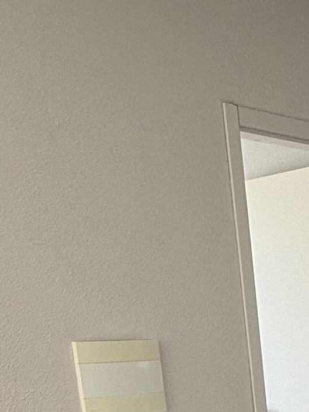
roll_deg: +1.4
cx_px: 449
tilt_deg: -20.4
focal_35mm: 80
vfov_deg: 19.8
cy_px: 682
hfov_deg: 16.9
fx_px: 953
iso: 50
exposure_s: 1/99
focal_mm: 2.22
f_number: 2.2
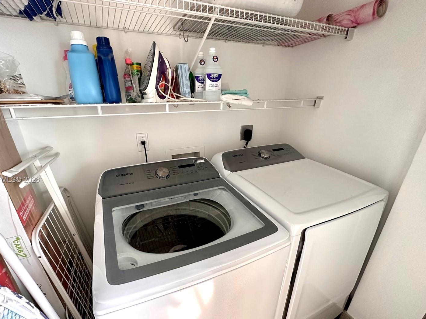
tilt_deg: -22.4
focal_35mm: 16
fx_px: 197
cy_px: 180
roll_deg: +1.1
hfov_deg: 94.1
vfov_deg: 77.7
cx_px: 188
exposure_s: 1/99
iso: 250
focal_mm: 2.22
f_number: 2.2
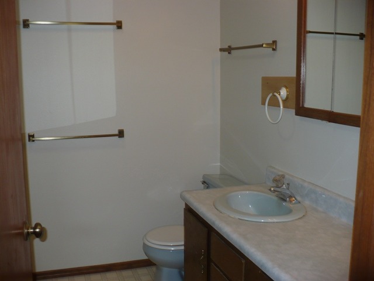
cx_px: 187
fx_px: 400
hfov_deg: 50.1
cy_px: 140
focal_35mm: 37
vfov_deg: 38.7
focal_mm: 6.1
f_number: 2.8
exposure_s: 1/30
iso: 100
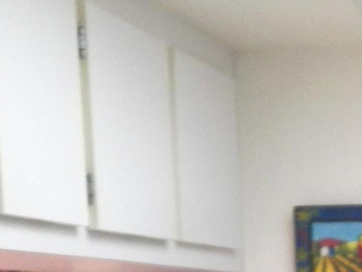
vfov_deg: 9.6
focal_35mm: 140
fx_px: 1464
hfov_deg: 12.7
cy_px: 604
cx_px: 676
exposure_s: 1/30
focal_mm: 4.9
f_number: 2.8
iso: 125
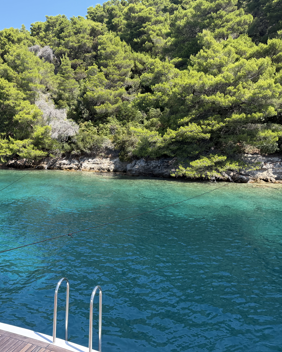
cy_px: 173
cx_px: 84
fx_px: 334
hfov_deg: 44.8
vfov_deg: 55.7
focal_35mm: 32
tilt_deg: -5.4
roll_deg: -1.6
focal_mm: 6.76
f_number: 1.78
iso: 100
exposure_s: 1/1770
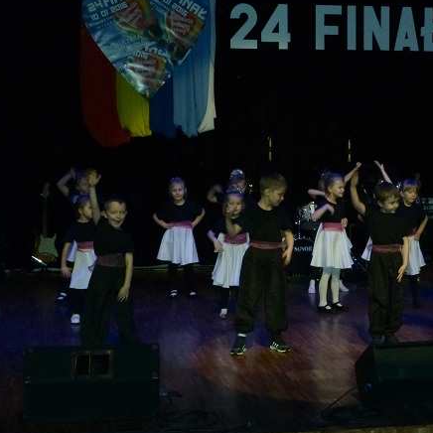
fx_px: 1132
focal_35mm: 80
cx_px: 329
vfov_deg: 21.6
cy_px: 193
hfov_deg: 21.5
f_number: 6.3
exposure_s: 1/60
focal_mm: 10.5
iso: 800
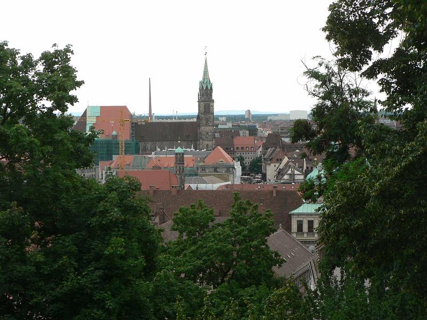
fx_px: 1308
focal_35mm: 106
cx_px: 214
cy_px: 160
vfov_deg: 14.0
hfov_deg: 18.5
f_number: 4
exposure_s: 1/200
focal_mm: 17.7
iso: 80
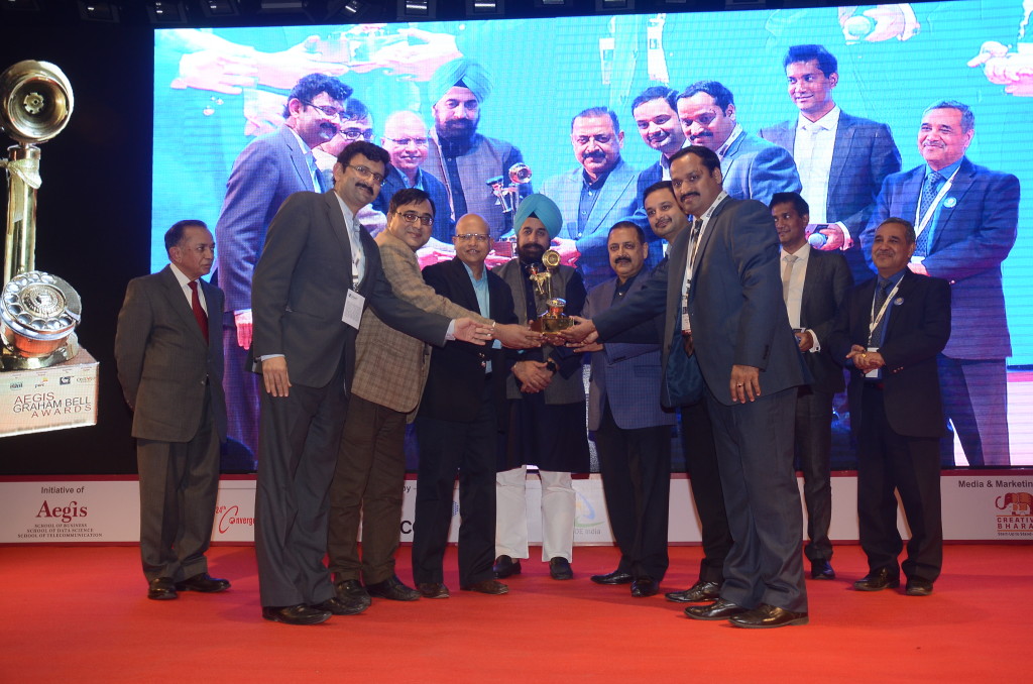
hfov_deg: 53.2
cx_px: 516
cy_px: 342
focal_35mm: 36
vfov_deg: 36.7
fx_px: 1031
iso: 800
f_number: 5.6
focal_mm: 24
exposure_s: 1/125
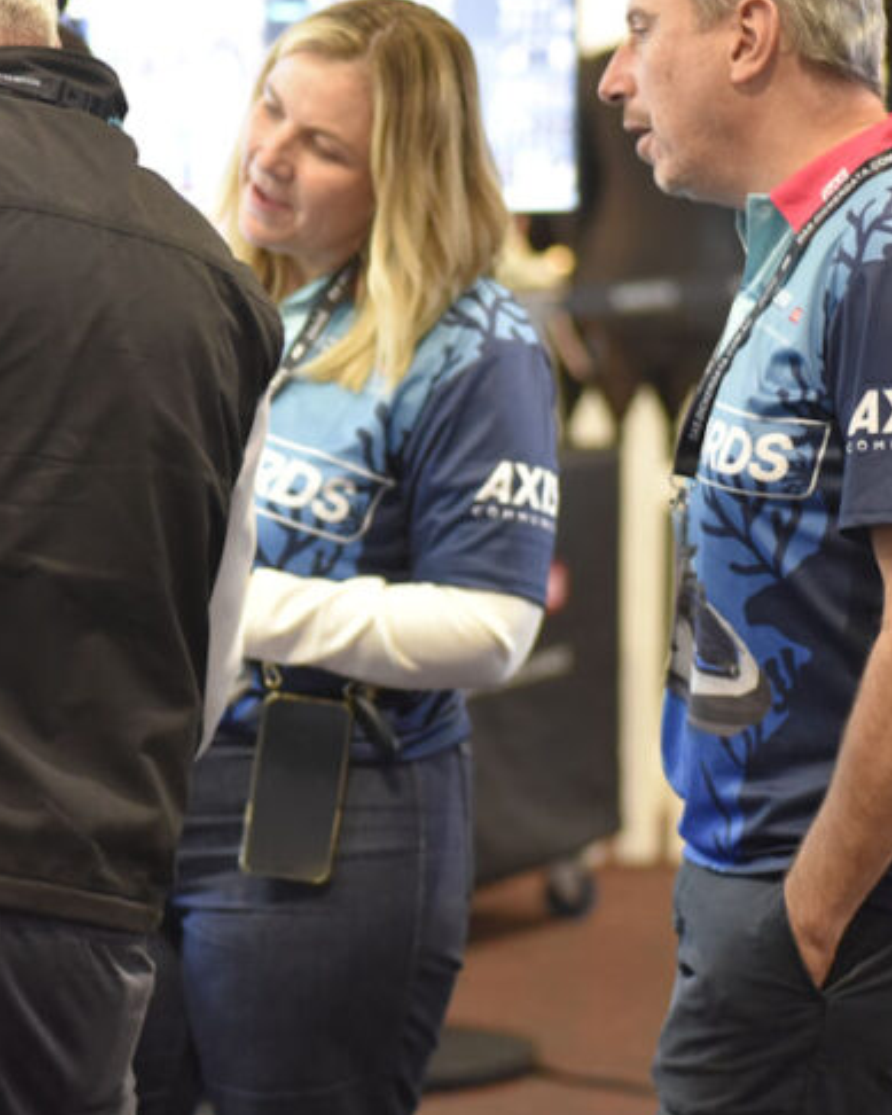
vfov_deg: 9.8
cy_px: 482
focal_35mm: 198
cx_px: 238
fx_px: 6532
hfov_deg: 7.8
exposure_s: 1/125
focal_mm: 100
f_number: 2.8
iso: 3600
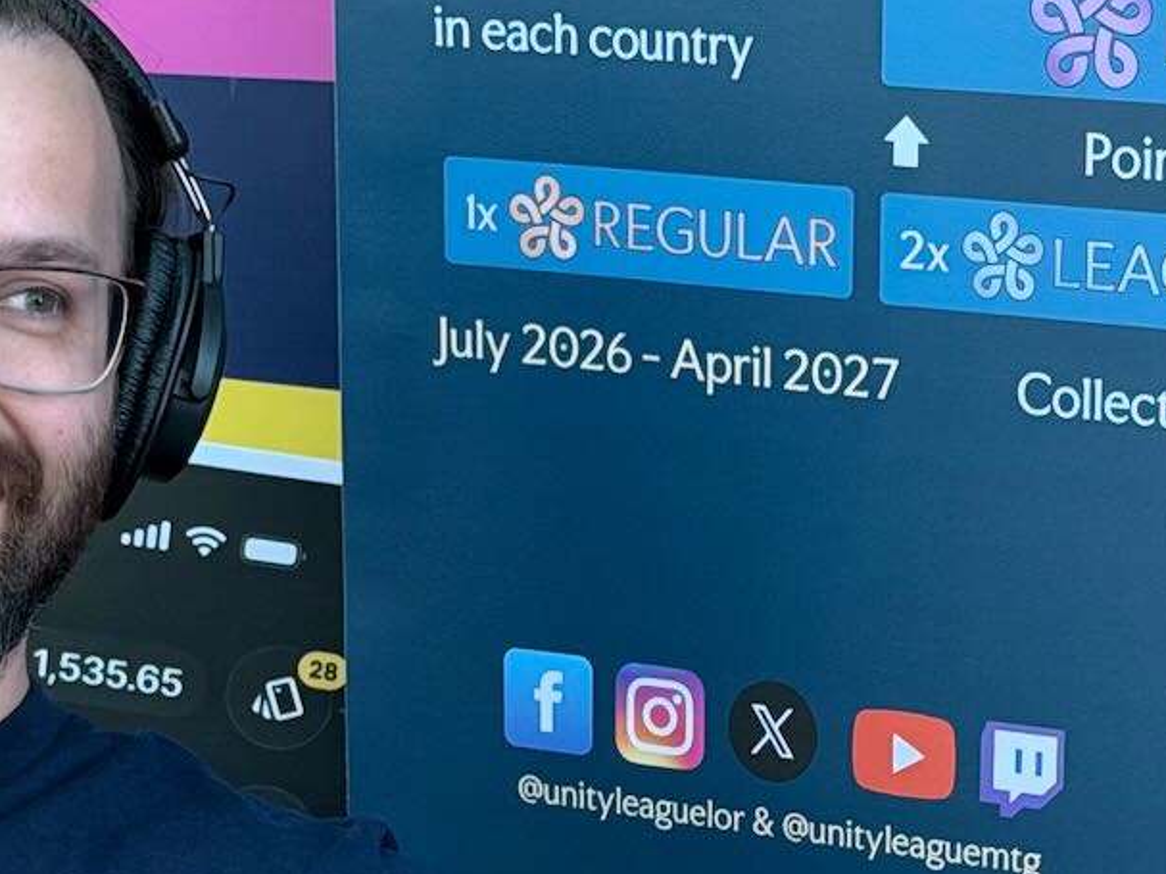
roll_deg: -0.3
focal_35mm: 162
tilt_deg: -15.3
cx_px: 703
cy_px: 947
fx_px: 5456
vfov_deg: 9.1
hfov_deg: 12.2
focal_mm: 6.76
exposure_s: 1/106
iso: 100
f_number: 1.78
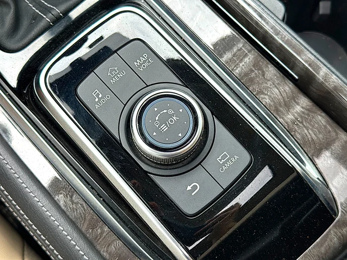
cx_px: 174
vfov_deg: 30.3
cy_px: 130
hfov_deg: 39.7
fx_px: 481
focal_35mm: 48
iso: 64
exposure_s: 1/171
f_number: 1.78
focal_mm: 6.86
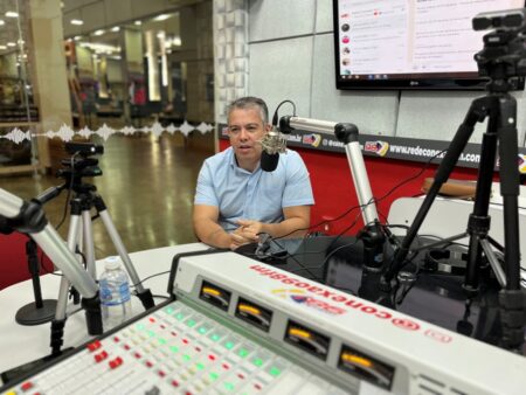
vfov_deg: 53.1
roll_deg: -0.8
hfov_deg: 67.3
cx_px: 263
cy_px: 198
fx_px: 395
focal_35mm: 26
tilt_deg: -14.3
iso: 100
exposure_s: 1/60
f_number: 1.6
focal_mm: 5.1
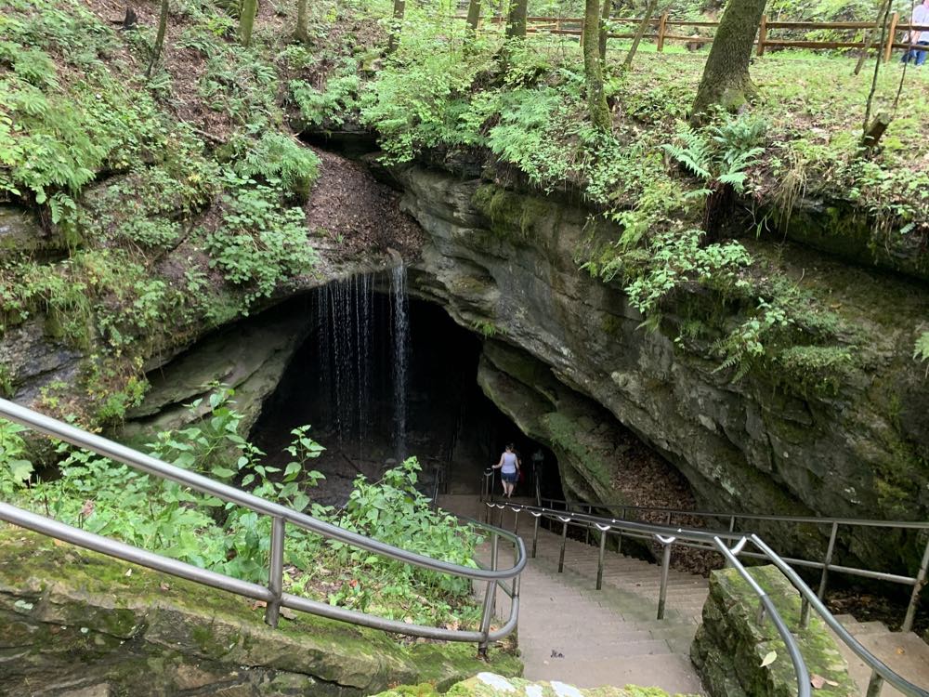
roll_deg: -1.5
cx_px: 464
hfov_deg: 67.3
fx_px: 698
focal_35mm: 26
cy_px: 348
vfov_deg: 53.1
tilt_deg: -20.0
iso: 400
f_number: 1.8
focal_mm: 4.25
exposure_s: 1/53
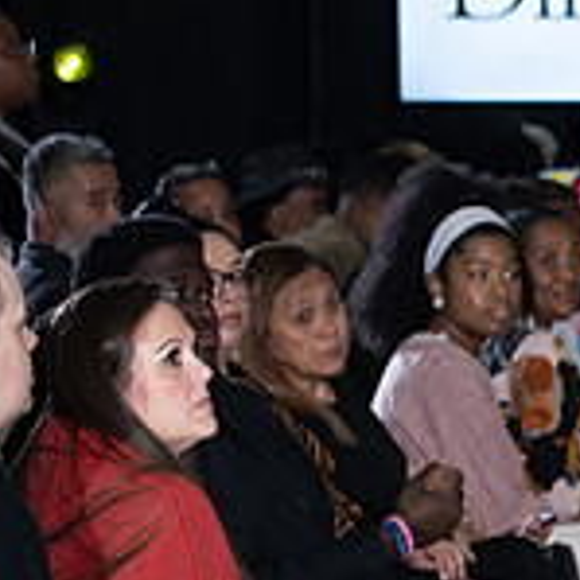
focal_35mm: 264
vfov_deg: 6.6
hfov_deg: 6.5
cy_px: 652
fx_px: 5004
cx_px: 1121
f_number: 5
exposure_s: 1/160
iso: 1250
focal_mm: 80
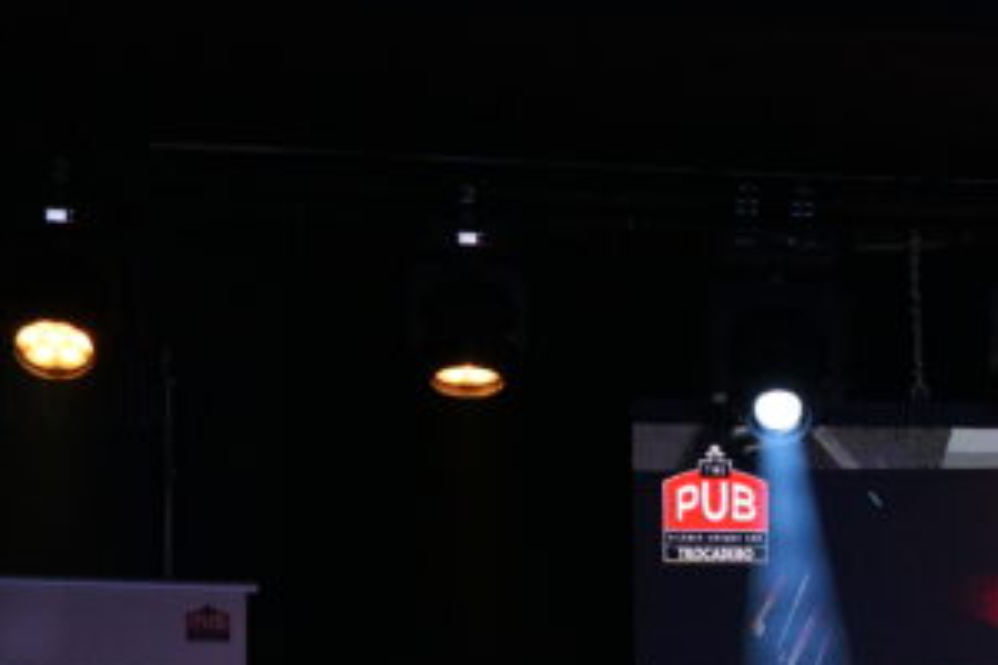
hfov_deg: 16.0
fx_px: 3431
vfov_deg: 10.9
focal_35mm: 124
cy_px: 815
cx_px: 1161
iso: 2500
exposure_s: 1/400
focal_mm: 32.2
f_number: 2.8
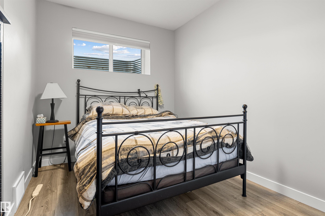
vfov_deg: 64.5
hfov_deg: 86.9
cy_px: 108
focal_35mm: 19
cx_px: 162
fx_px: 171
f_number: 8
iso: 100
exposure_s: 2
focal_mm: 19
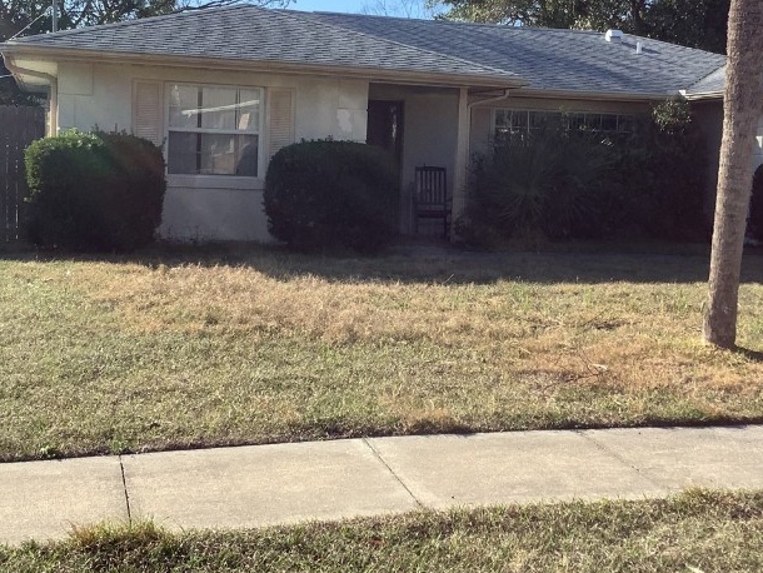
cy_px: 224
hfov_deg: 36.7
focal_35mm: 52
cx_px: 435
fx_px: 1147
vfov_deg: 28.0
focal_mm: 3.3
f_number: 2.4
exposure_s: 1/840
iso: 25
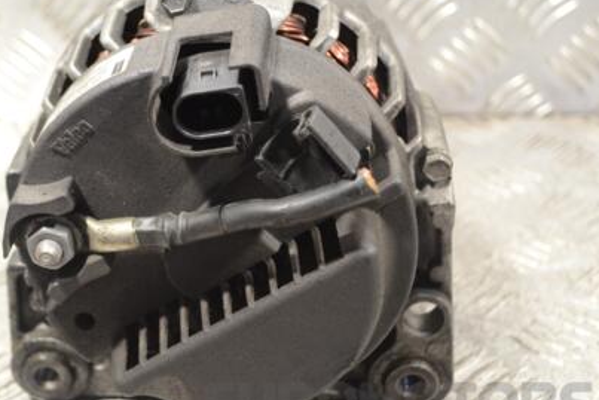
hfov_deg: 34.0
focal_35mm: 58
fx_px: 965
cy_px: 207
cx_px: 177
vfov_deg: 23.4
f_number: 4.2
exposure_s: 1/30
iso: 400
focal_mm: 26
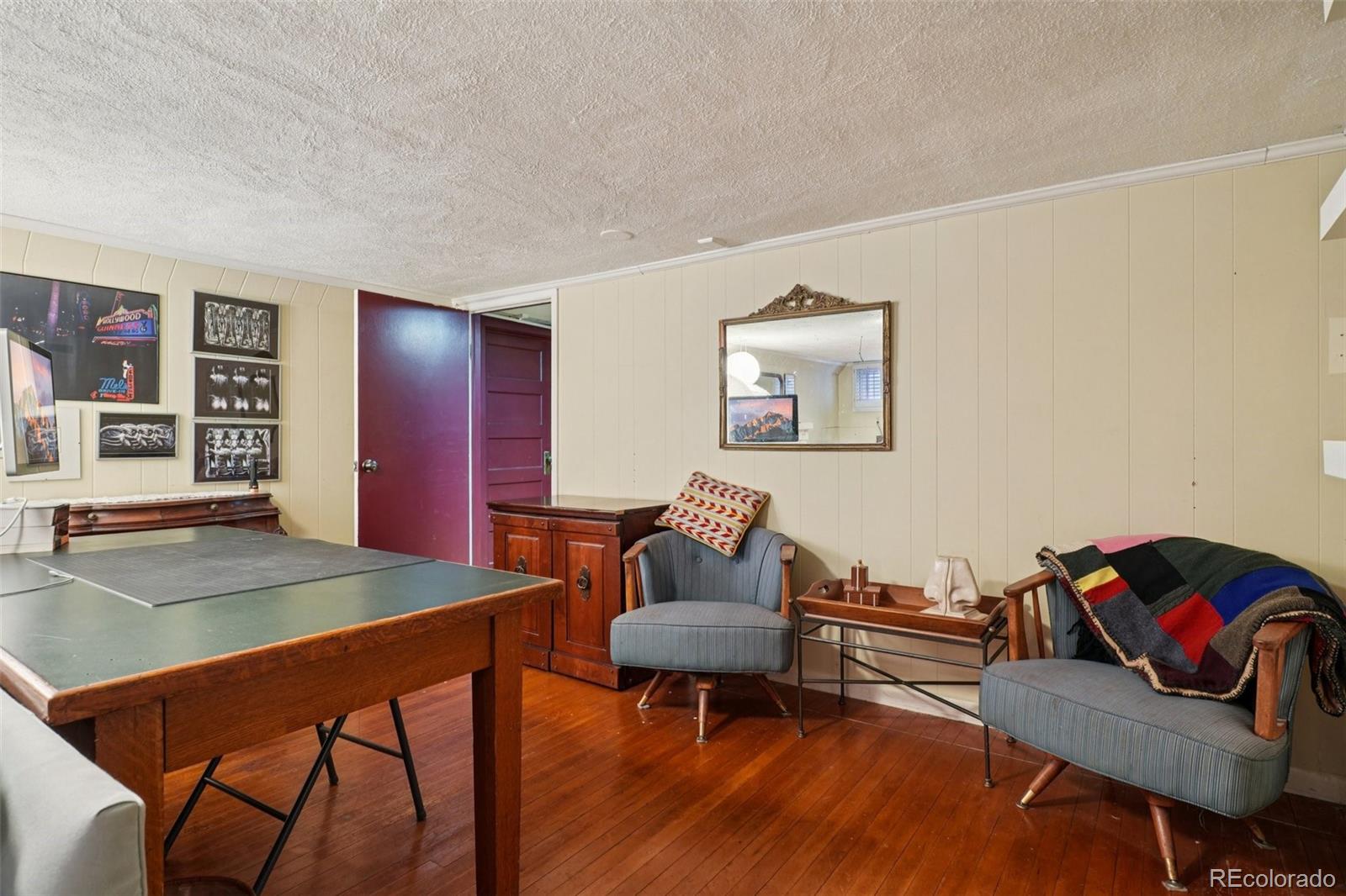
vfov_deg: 67.4
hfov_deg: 90.0
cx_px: 673
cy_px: 448
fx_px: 673
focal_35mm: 18
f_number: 8
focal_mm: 12
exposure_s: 1
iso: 400
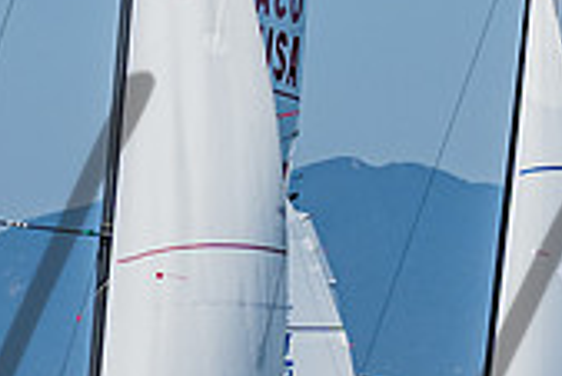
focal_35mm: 916
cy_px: 398
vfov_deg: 1.5
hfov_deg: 2.2
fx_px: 14312
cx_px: -21
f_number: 6.3
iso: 400
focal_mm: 135
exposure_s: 1/2500
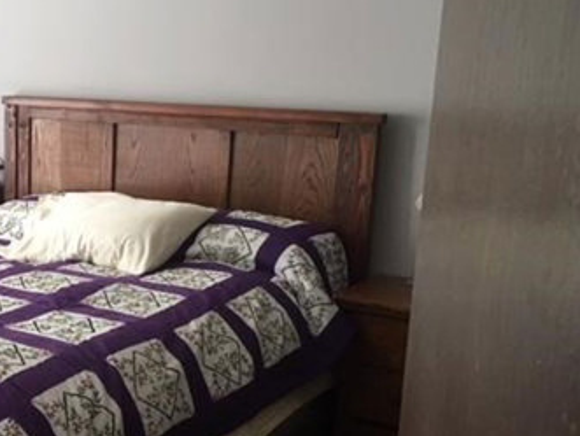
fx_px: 939
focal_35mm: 56
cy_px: 249
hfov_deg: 32.3
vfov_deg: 26.1
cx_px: 37
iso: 80
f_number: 2.2
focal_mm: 4.15
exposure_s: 1/30
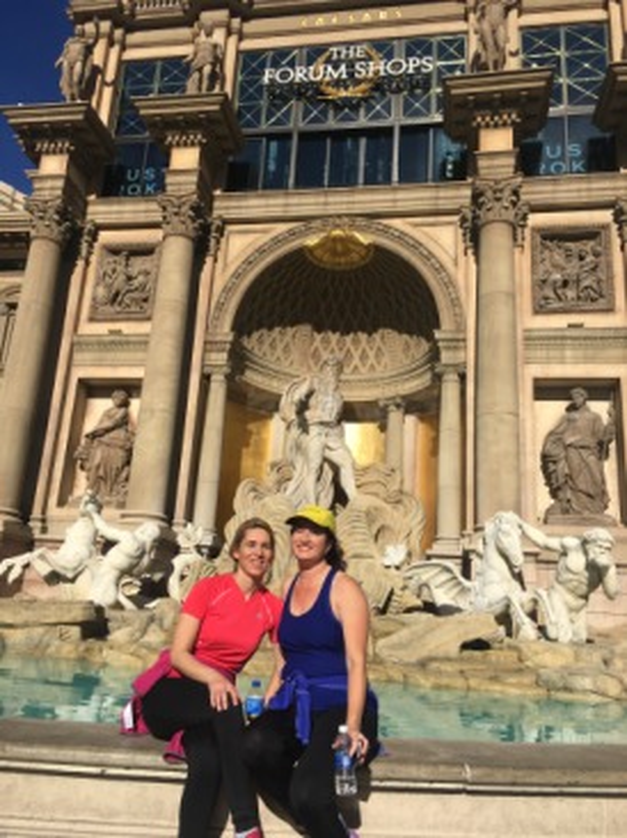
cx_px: 314
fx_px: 701
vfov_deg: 61.7
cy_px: 419
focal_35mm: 29
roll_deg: -3.5
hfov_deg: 48.2
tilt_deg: +16.1
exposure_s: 1/2653
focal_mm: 4.15
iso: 25
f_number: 2.2
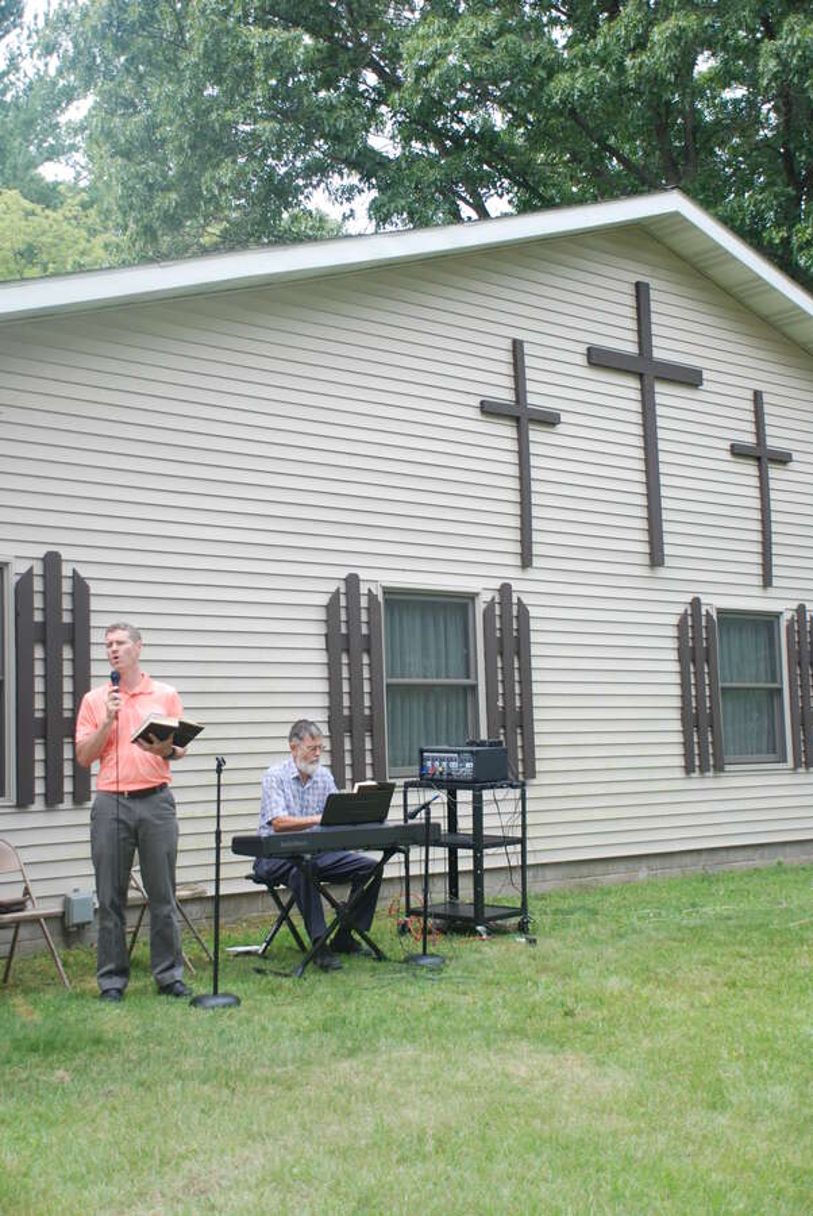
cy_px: 608
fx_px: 1622
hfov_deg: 28.1
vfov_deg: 41.1
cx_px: 406
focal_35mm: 48
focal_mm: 32
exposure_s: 1/125
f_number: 5.6
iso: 125
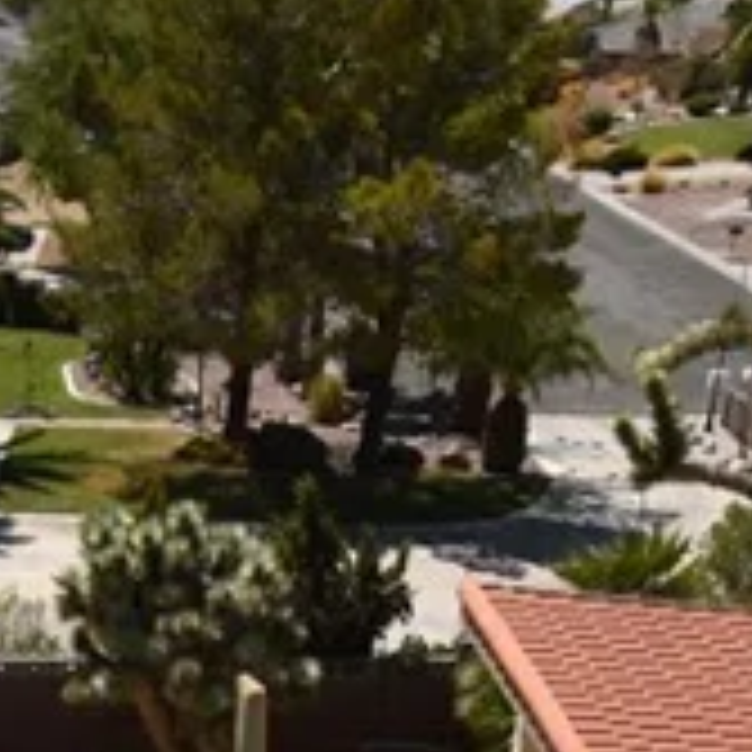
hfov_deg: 21.6
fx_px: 1917
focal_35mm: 78
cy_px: 1137
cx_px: 50
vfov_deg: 19.3
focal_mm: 10
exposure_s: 1/500
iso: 200
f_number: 11
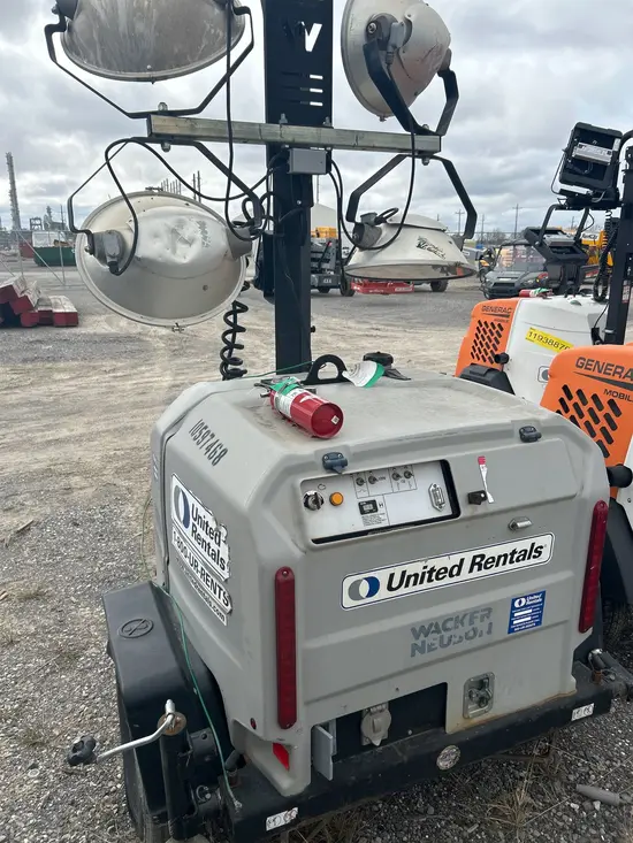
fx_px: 634
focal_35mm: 26
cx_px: 316
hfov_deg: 53.1
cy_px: 422
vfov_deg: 67.3
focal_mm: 5.7
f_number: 1.5
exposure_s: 1/3165
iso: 50
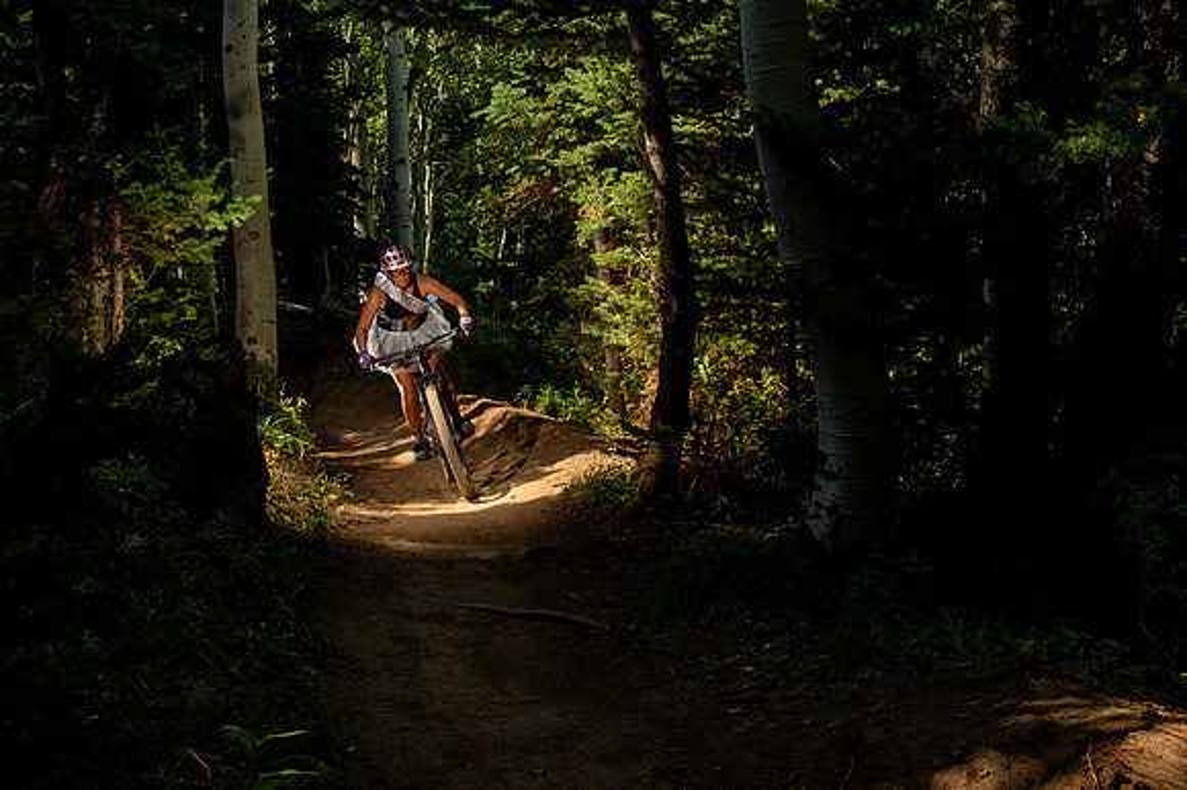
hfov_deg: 44.1
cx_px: 588
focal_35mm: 44
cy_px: 241
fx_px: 1466
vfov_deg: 29.9
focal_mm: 32
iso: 500
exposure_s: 1/320
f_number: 10
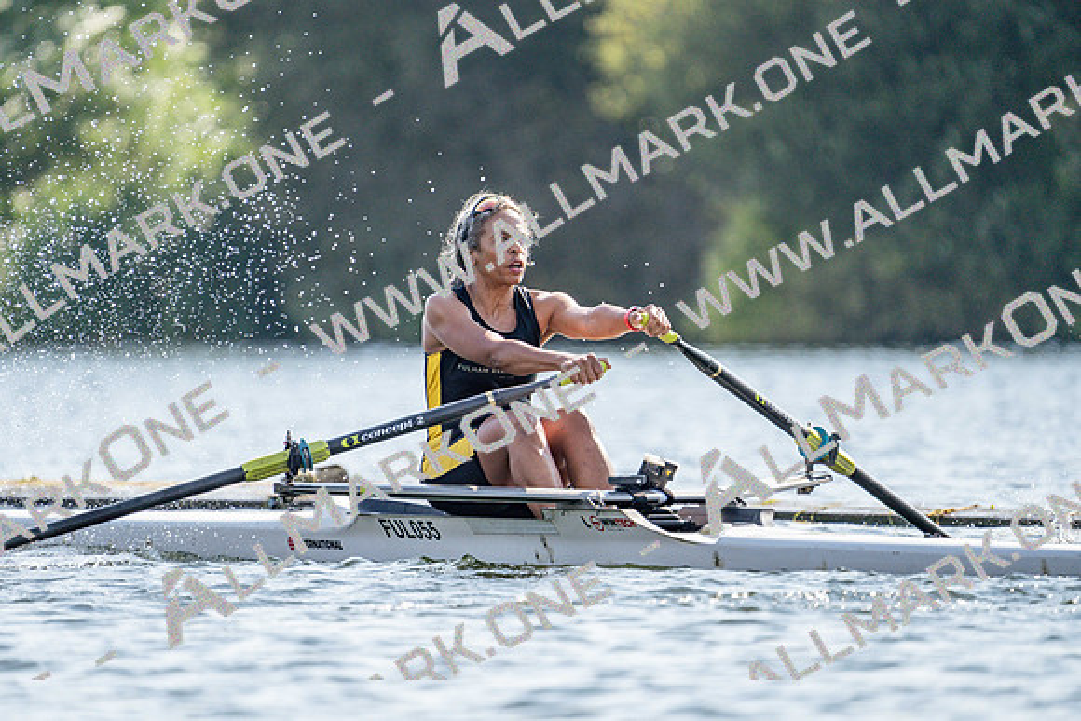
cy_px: 360
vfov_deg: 2.3
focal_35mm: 600
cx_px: 540
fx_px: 18020
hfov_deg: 3.4
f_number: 6.3
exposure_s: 1/1600
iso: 250
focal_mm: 600
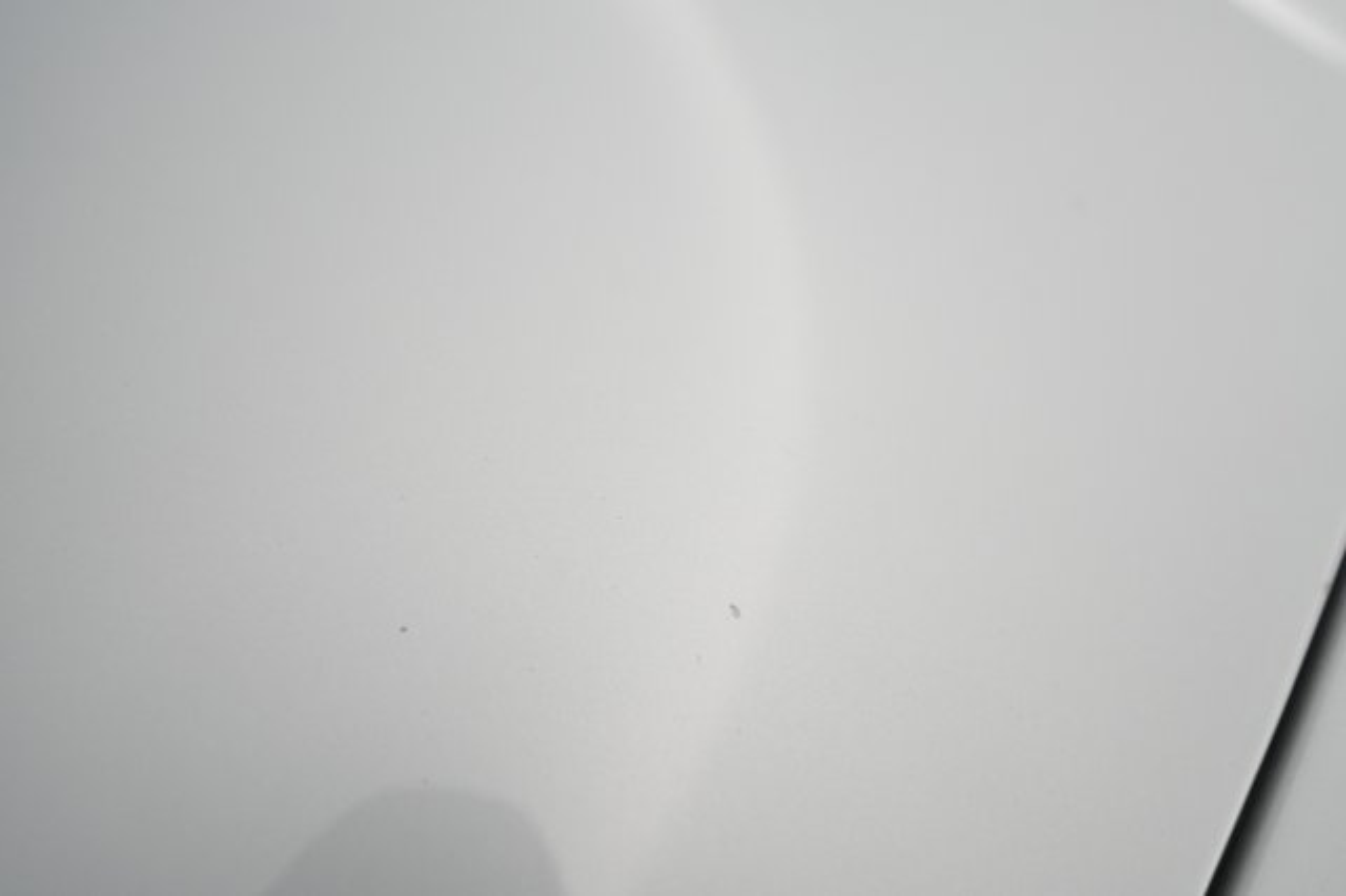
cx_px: 673
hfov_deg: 65.5
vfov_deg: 46.4
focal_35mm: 28
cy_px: 448
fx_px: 1046
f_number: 4.5
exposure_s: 1/100
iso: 2500
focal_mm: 28
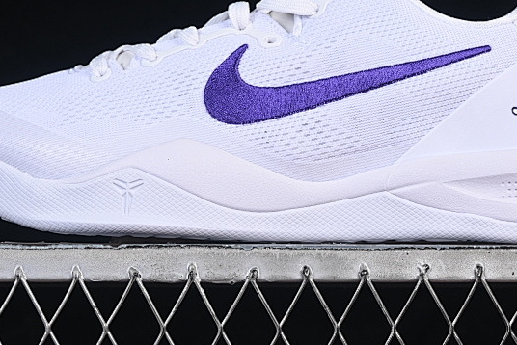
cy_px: 27
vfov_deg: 9.1
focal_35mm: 151
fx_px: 2170
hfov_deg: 13.6
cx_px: 293
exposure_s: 1/80
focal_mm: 50
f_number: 8
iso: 160
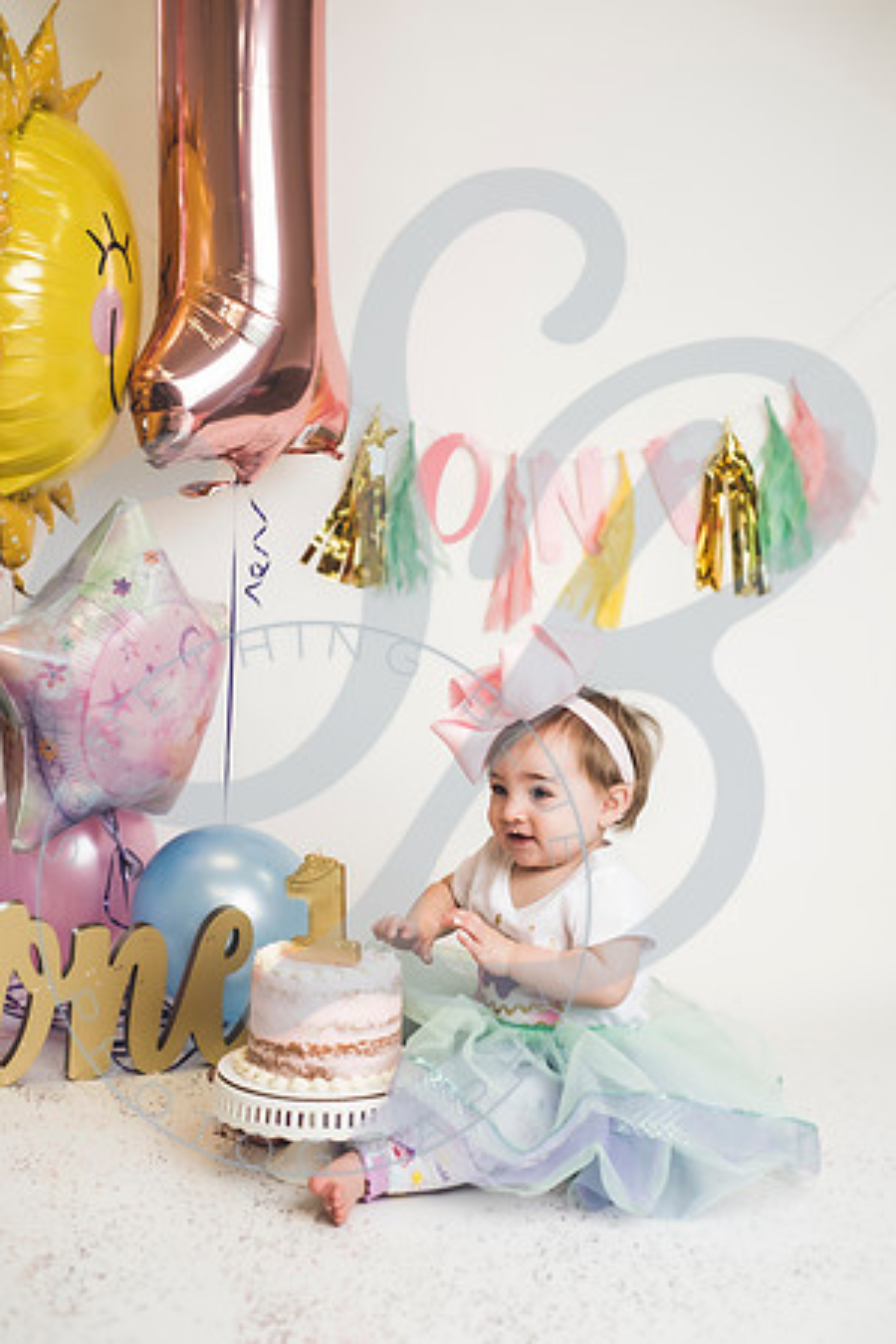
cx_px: 448
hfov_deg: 27.0
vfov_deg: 39.6
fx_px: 1867
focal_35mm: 50
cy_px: 672
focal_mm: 50
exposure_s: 1/160
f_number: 2.8
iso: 200
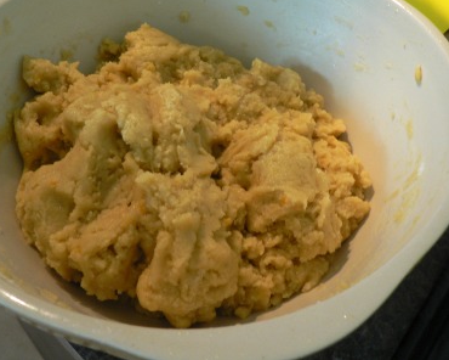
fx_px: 505
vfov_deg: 39.2
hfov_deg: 47.9
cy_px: 179
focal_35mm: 38
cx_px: 209
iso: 200
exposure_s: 1/15
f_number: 2.8
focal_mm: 6
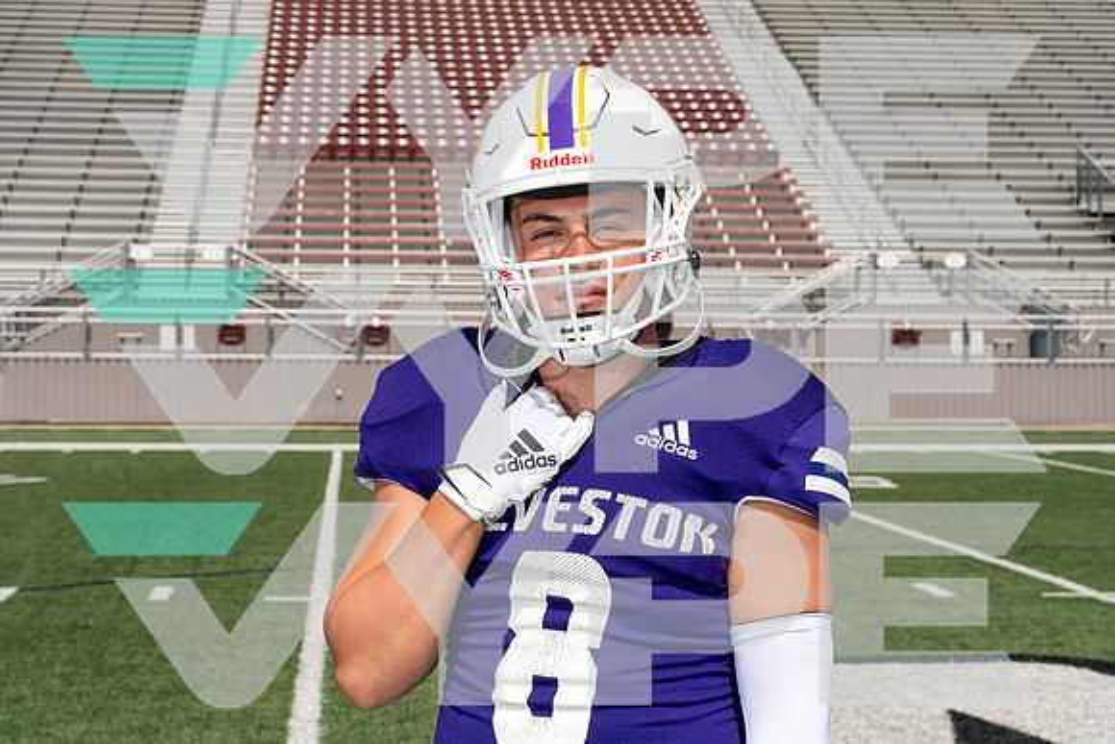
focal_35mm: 70
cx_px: 558
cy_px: 372
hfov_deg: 28.8
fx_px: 2168
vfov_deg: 19.5
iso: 100
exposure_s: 1/250
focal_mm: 70
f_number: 11
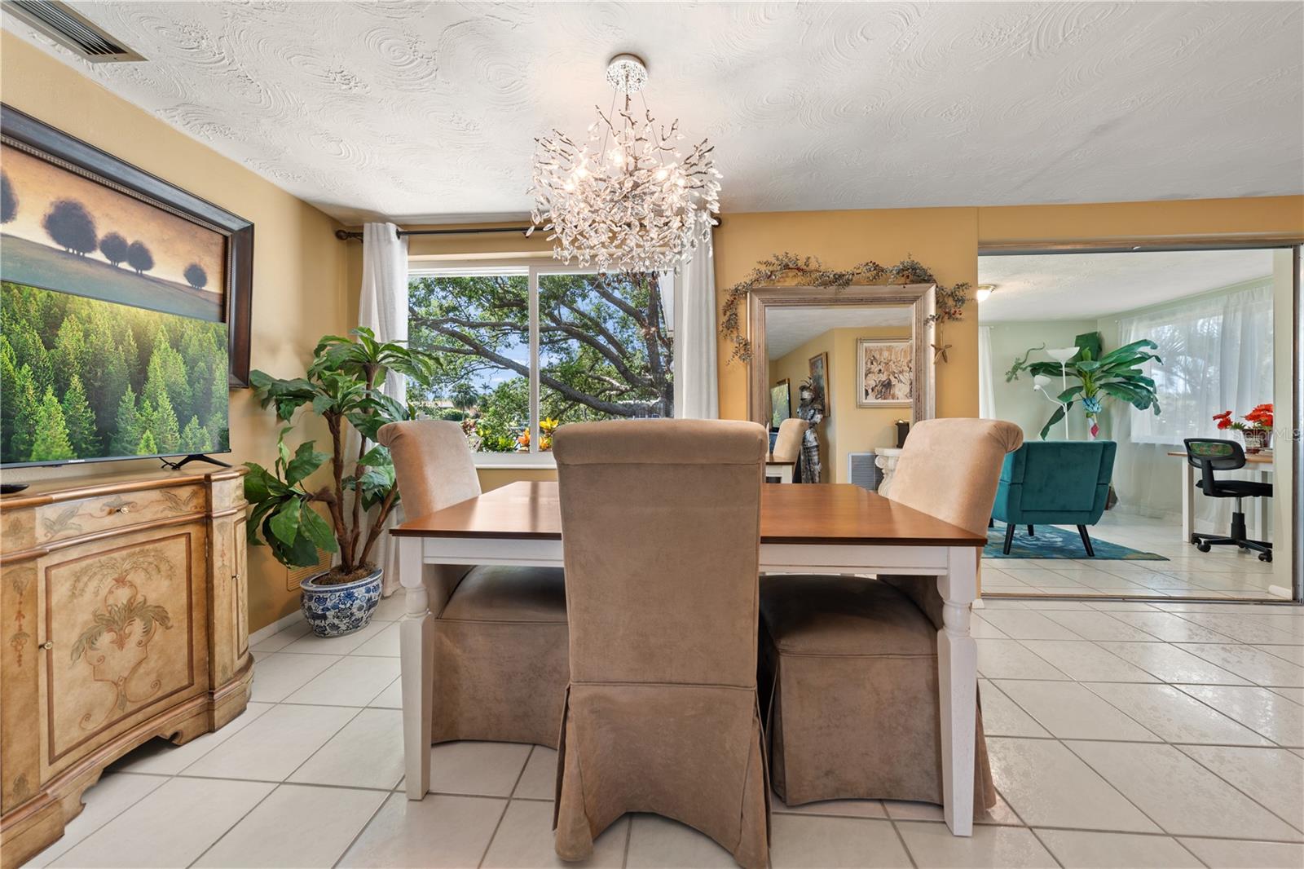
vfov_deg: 90.0
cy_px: 434
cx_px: 652
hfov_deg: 112.6
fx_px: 435
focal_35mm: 12
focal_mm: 12
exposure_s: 1/4
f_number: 4.5
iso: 100
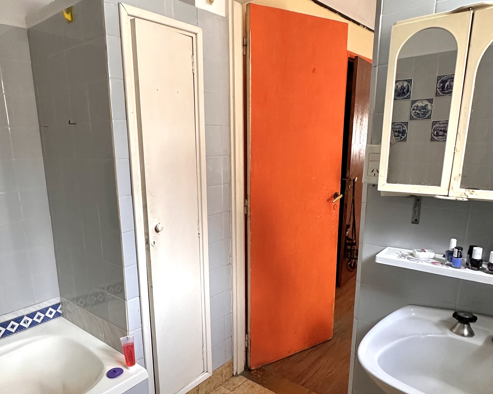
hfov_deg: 65.6
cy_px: 231
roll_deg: +0.8
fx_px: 379
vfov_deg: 54.6
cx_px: 206
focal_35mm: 26
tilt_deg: -12.7
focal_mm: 2.22
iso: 320
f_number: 2.2
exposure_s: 1/100
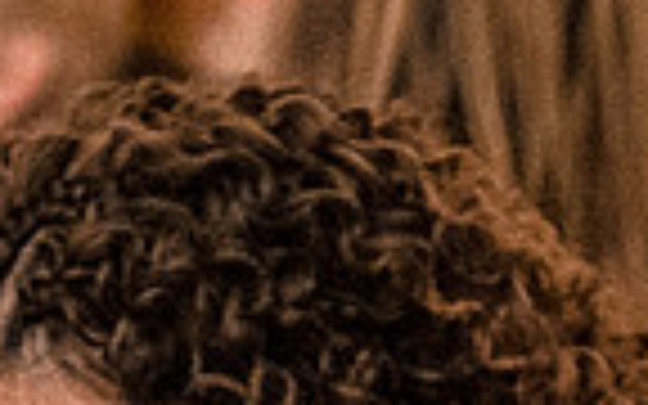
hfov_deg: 3.0
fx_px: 12380
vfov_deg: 1.9
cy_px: 826
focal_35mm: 701
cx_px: 220
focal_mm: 114
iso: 6400
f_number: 4
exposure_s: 1/80
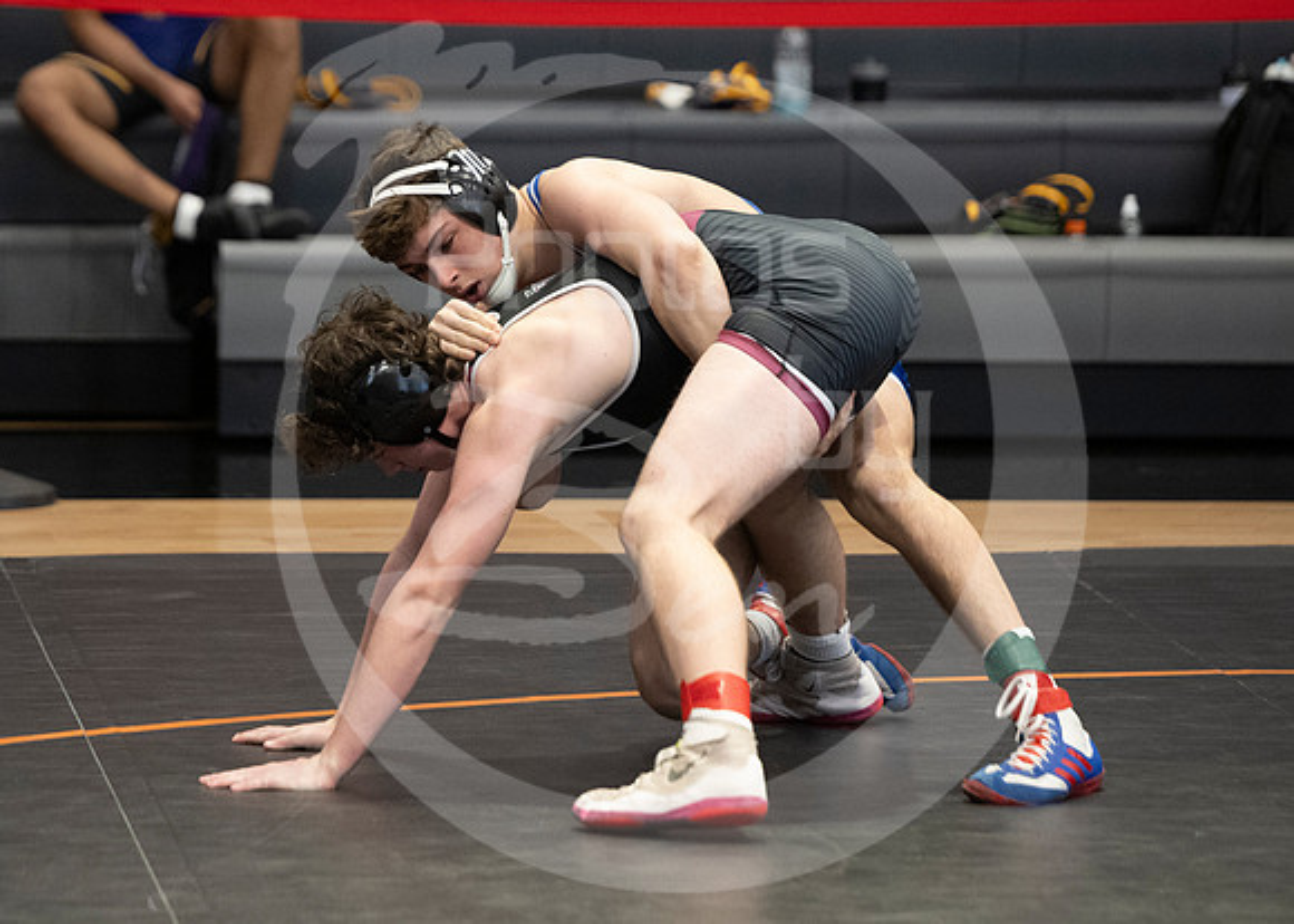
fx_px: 9561
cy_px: 299
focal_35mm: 260
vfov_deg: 5.5
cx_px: 434
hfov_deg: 7.7
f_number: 2.8
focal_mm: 150
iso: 3200
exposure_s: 1/1000
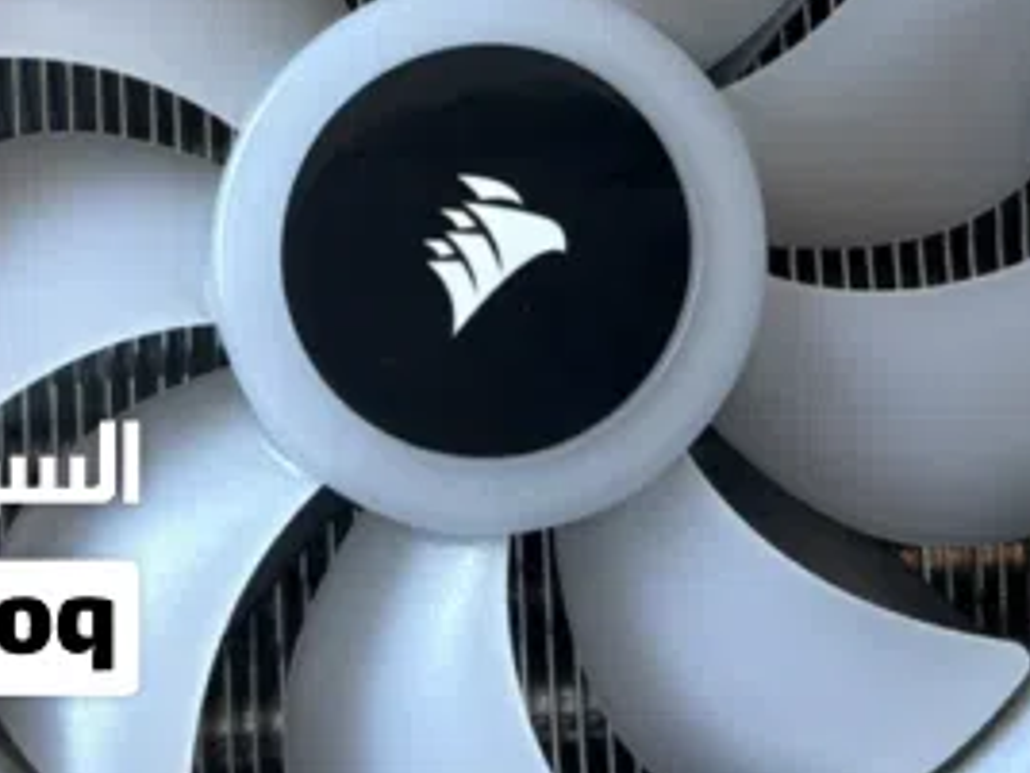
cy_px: -135
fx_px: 1845
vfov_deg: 22.0
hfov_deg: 30.9
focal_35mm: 62
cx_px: 719
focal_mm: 5.96
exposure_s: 1/63
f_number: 1.6
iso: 125
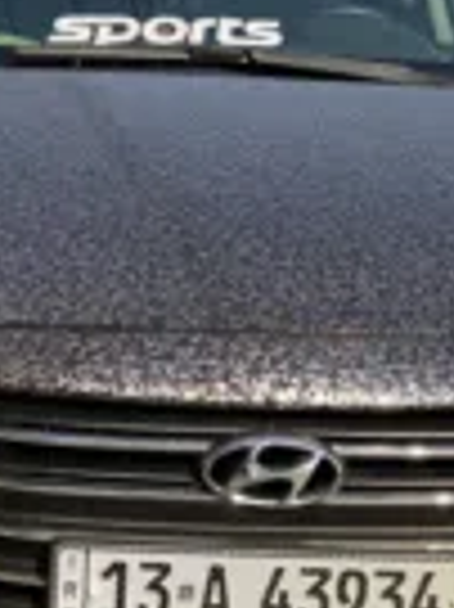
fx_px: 2697
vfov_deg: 12.8
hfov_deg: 9.6
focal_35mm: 154
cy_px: 378
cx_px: 139
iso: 20
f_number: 2
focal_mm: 6
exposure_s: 1/1453
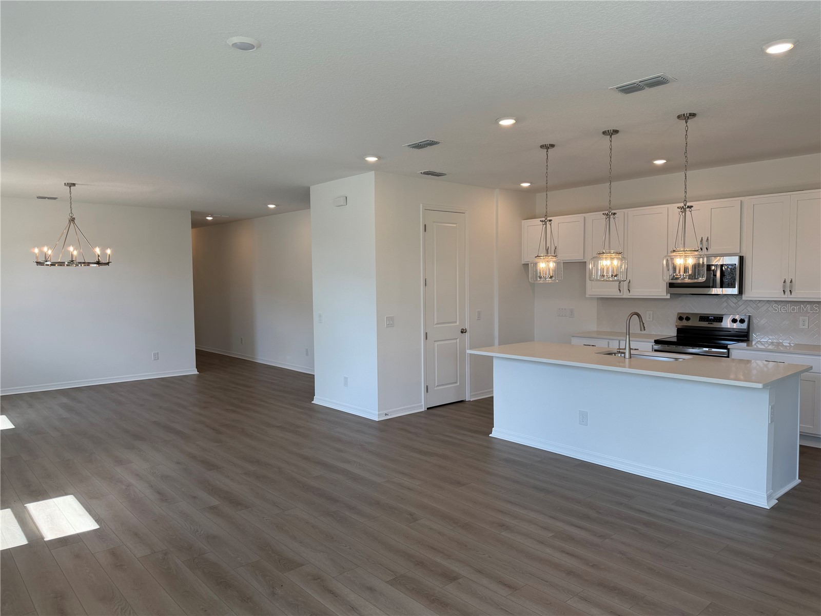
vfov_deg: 56.8
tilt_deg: -3.8
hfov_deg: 71.6
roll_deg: +0.7
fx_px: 569
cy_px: 308
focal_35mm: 24
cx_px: 410
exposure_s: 1/281
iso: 80
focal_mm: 6.76
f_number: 1.78
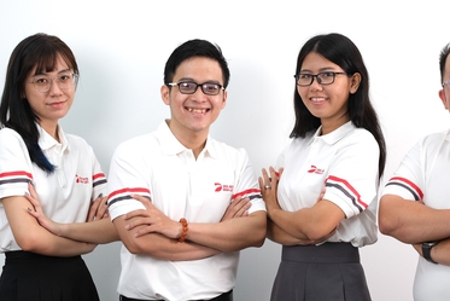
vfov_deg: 15.0
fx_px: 1138
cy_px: 180
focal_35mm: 91
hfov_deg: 22.3
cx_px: 261
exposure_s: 1/160
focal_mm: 35
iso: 160
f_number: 2.5
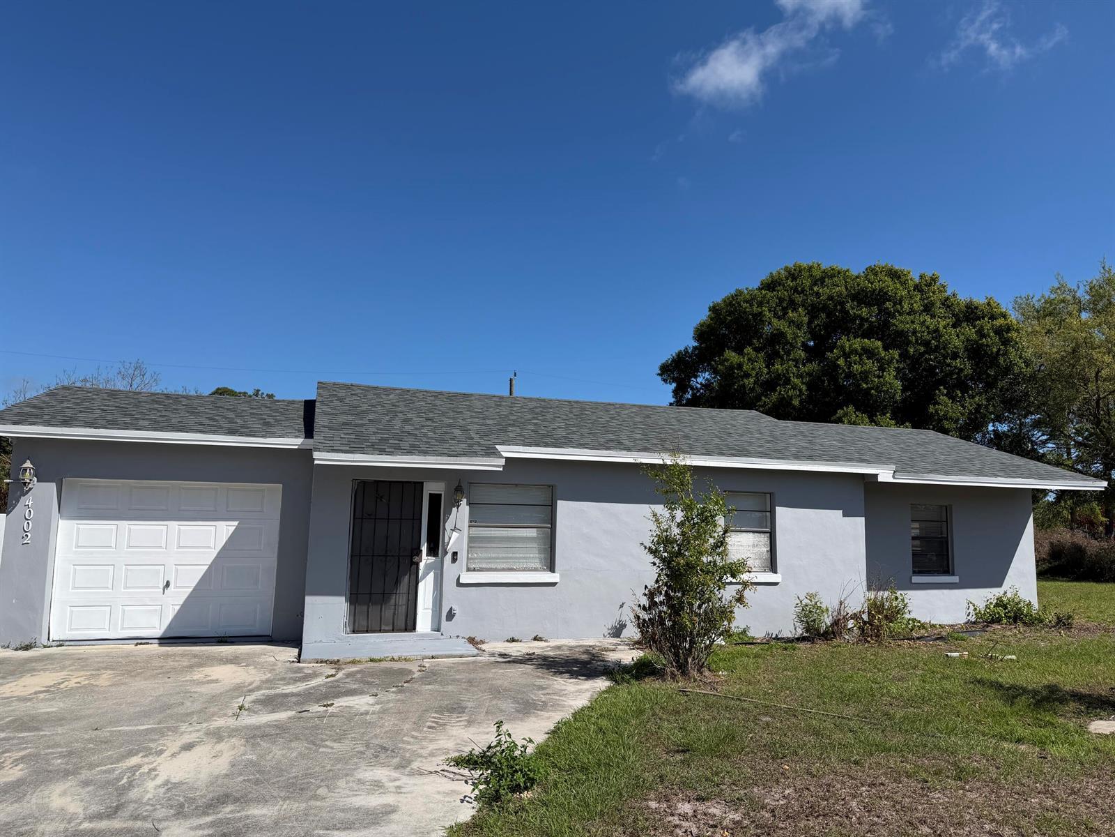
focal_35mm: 24
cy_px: 418
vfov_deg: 56.8
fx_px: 773
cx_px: 558
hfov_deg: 71.6
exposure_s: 1/6711
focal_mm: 6.76
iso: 80
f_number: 1.78
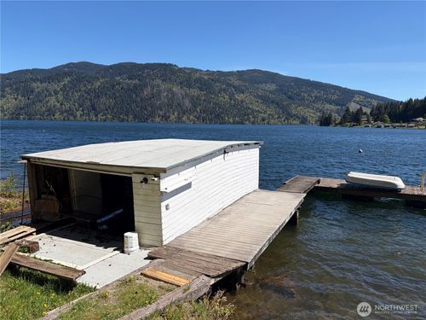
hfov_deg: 67.3
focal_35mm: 26
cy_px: 160
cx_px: 213
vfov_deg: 53.1
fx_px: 320
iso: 64
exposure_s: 1/6329
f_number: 1.6
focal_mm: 5.96
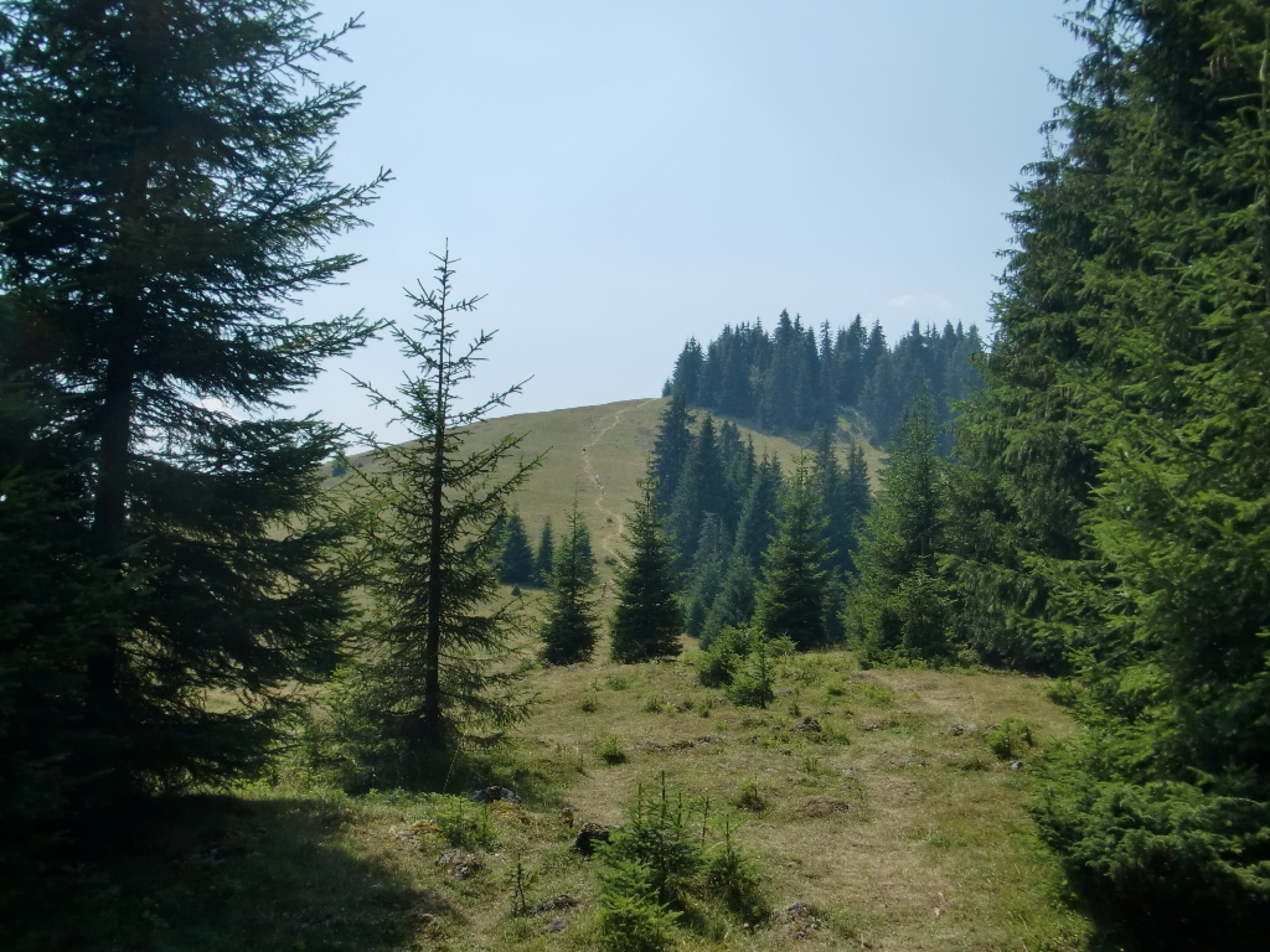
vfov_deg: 37.7
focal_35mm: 38
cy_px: 476
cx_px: 635
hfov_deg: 49.0
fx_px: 1394
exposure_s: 1/250
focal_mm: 6.66
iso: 64
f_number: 8.9
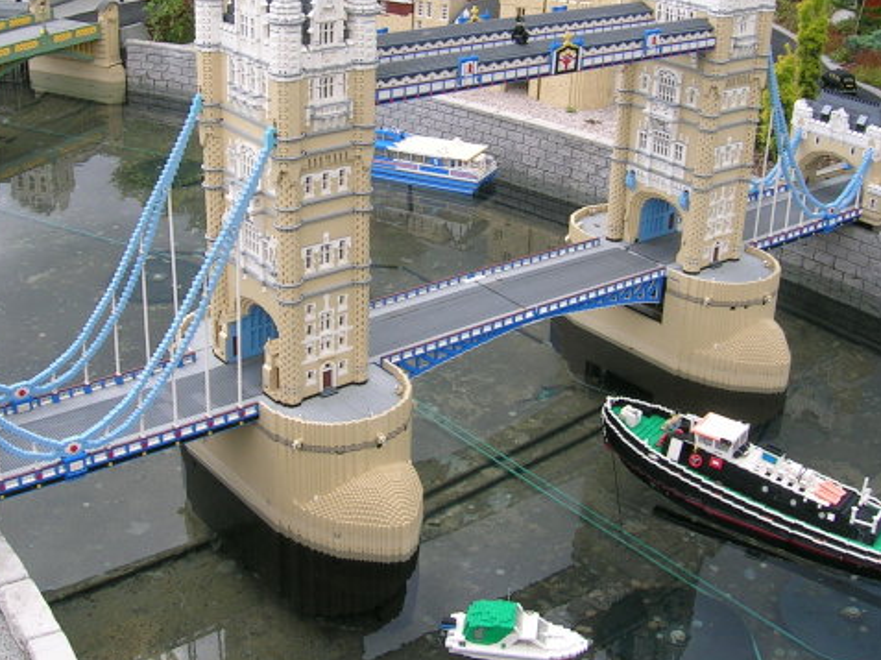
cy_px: 251
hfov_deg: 40.4
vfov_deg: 30.7
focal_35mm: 47
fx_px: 1195
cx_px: 390
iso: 50
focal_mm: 5.4
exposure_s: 1/201
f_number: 4.8
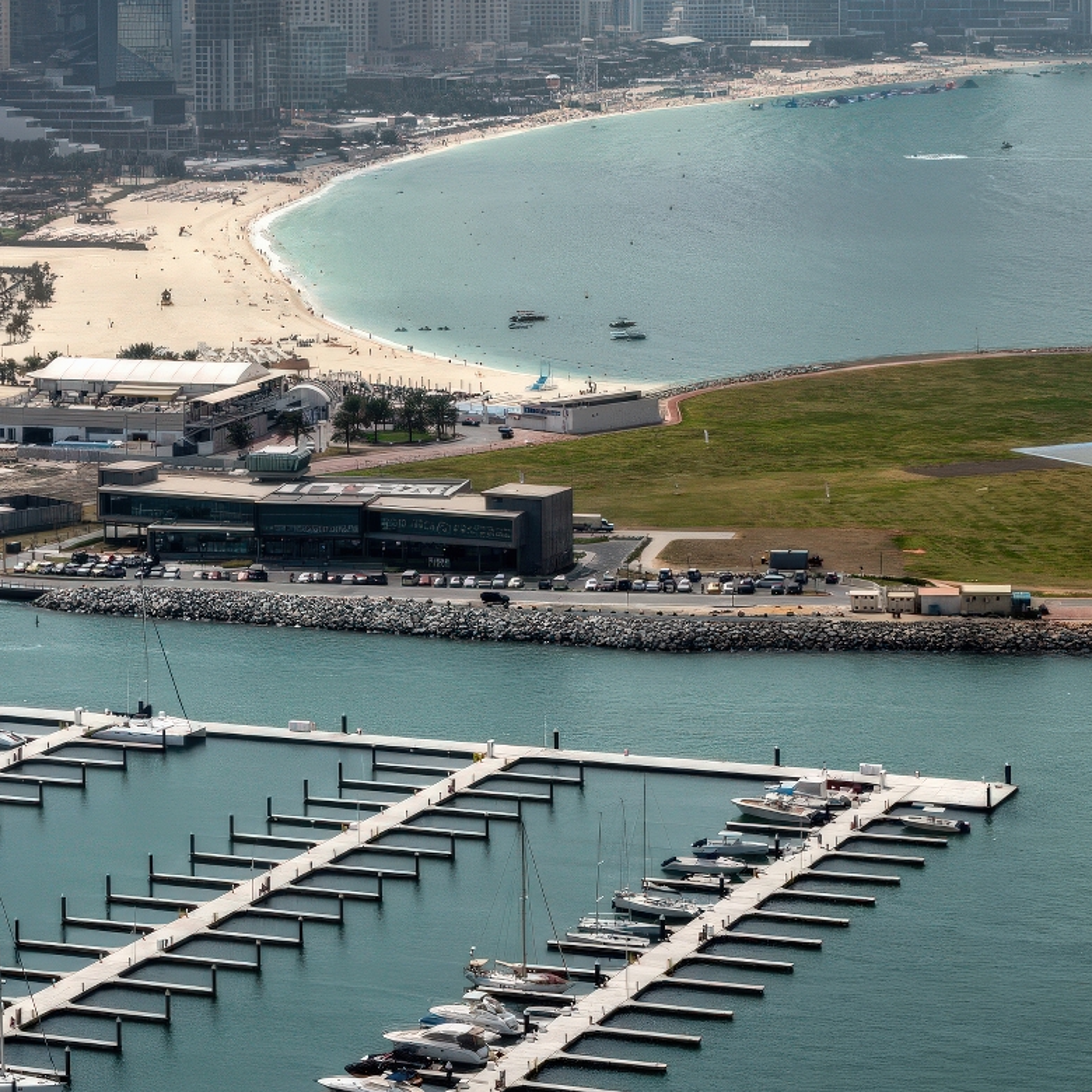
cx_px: 421
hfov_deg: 15.1
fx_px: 4104
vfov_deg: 14.9
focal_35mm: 115
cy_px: 36
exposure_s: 1/125
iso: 400
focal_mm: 44
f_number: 22
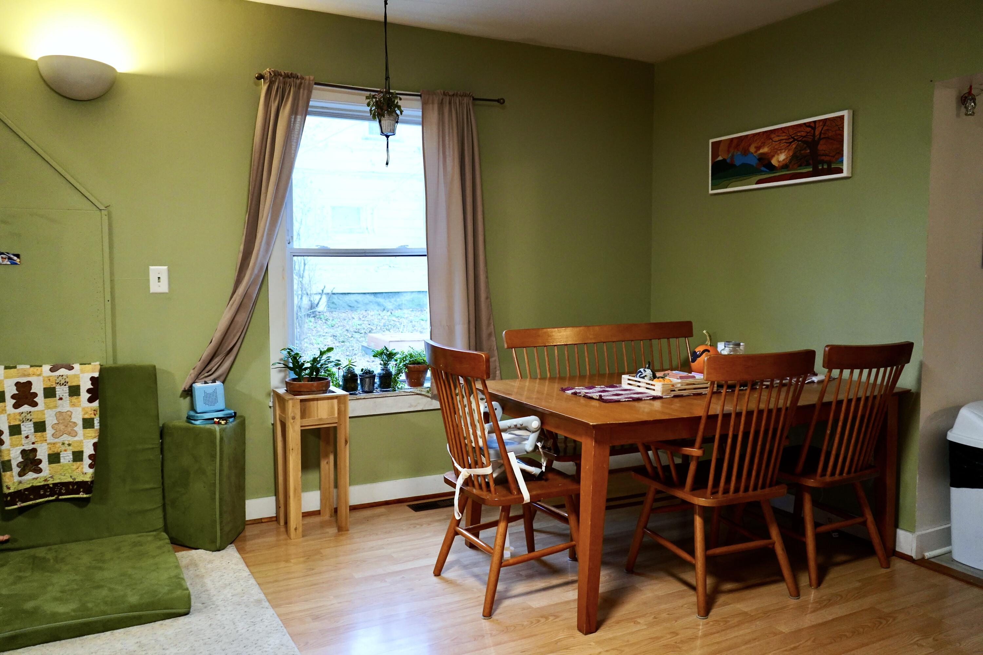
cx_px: 492
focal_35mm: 28
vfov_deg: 46.4
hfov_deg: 65.5
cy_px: 328
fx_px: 764
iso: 4000
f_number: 3.5
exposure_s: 1/160
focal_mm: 28
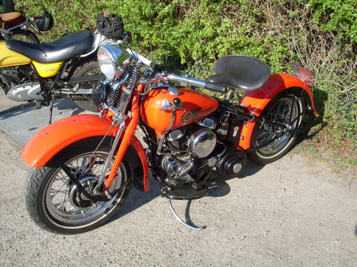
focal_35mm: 38
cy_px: 134
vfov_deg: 37.7
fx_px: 392
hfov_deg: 49.0
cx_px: 178
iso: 80
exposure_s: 1/125
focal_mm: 6.3
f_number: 8.4
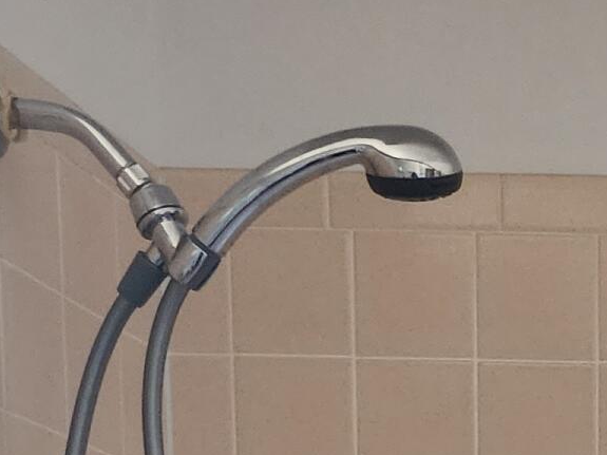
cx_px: 940
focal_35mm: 120
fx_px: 2104
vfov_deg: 10.6
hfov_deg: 15.1
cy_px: 1098
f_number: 1.8
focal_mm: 6.4
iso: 400
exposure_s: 1/120
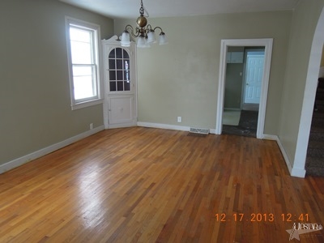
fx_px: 225
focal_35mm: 24
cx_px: 162
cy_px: 122
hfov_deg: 71.6
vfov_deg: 56.8
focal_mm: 4.3
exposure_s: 1/50
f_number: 2.8
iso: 160
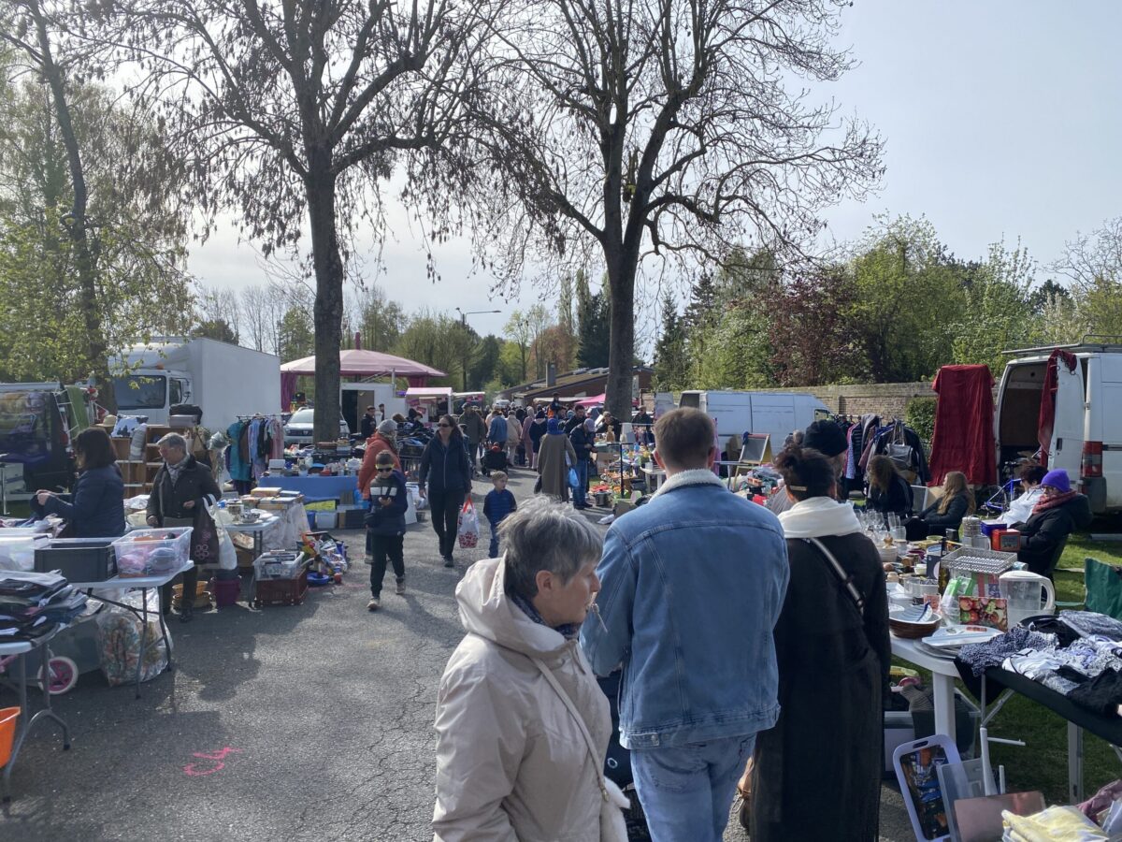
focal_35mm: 26
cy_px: 421
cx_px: 561
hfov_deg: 67.3
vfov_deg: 53.1
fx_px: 843
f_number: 1.8
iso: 32
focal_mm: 4.25
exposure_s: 1/2688
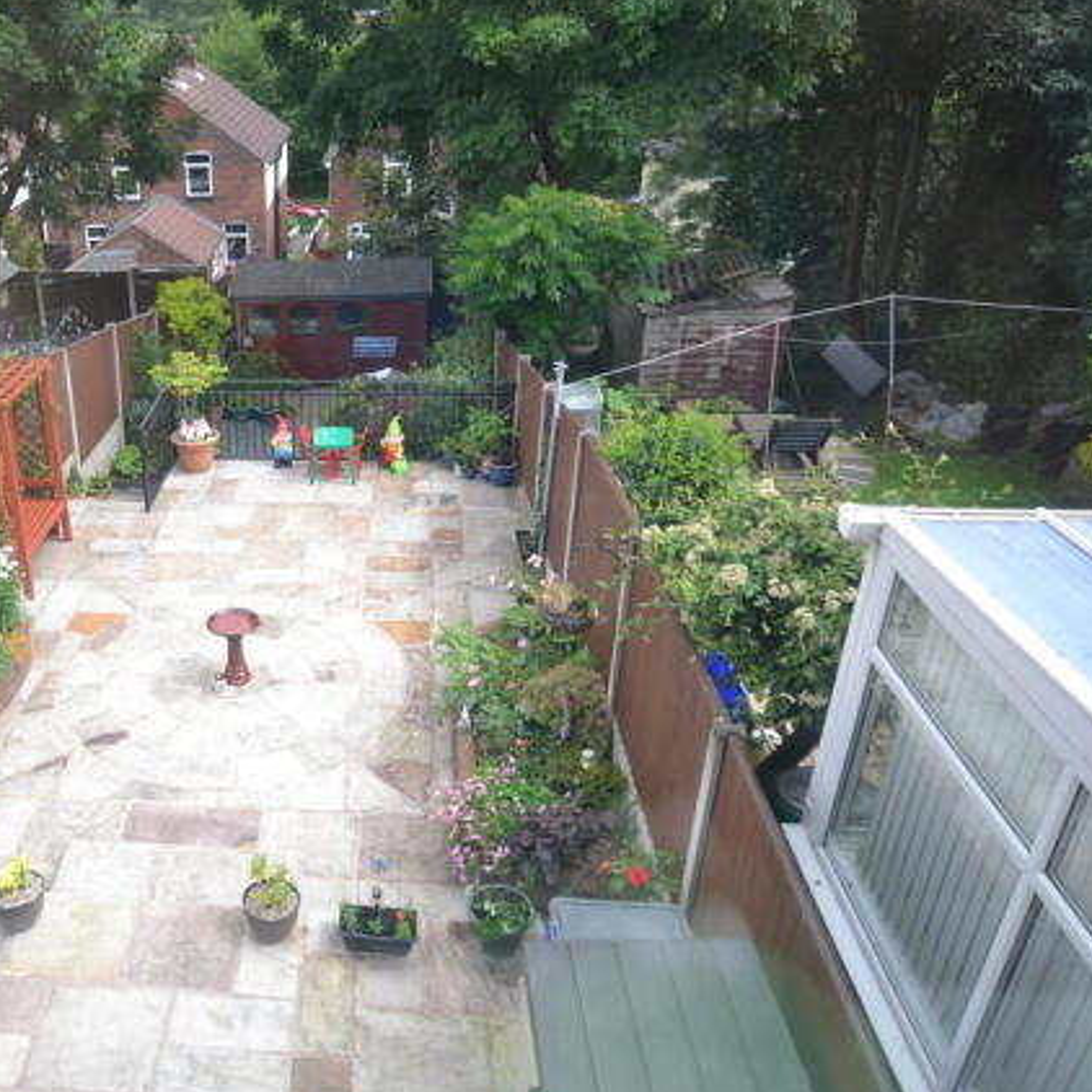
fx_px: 1059
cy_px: 552
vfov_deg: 54.6
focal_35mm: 30
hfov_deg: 51.9
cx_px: 257
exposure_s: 1/125
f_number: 5.6
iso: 140
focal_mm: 15
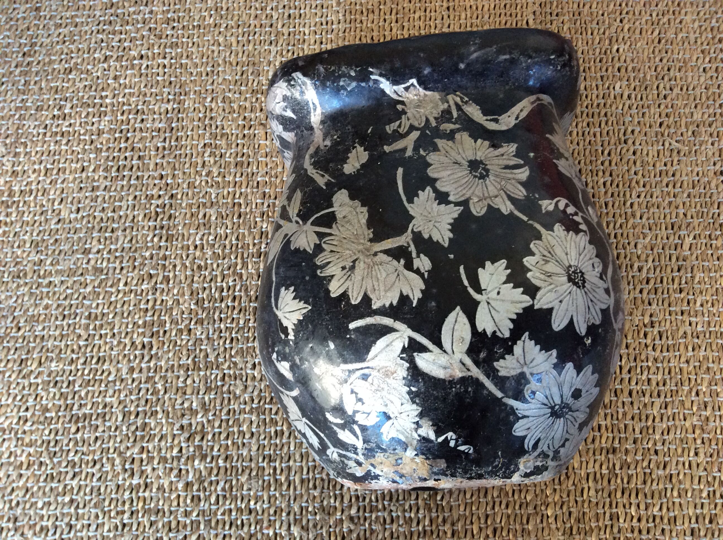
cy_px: 270
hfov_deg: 56.9
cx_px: 362
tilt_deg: -76.7
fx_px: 667
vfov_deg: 44.1
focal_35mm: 32
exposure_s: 1/25
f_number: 2.4
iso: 160
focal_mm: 3.3
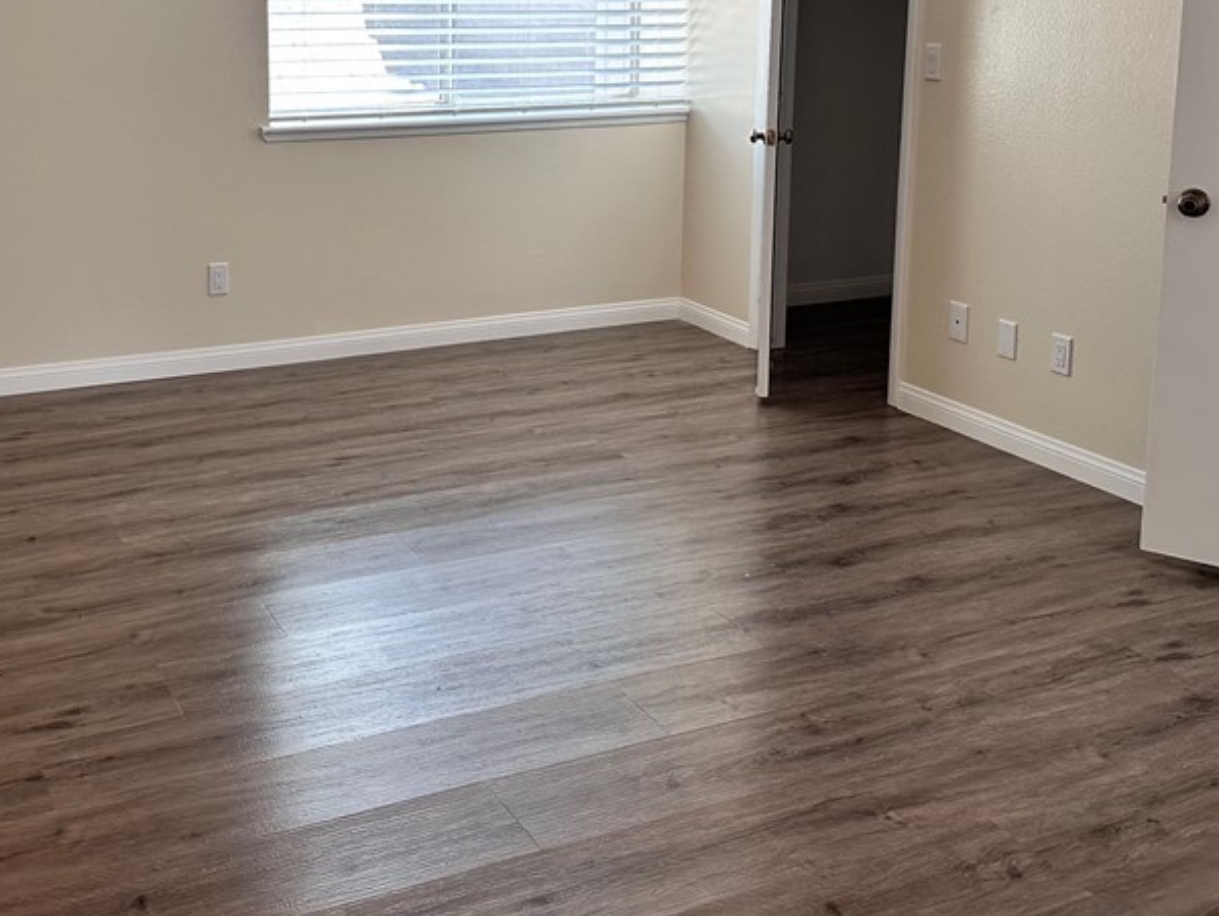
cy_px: 181
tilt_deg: -6.0
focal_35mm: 41
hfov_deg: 45.3
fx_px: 1445
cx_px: 446
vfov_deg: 34.1
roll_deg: -1.6
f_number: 1.78
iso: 160
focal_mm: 6.86
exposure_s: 1/60
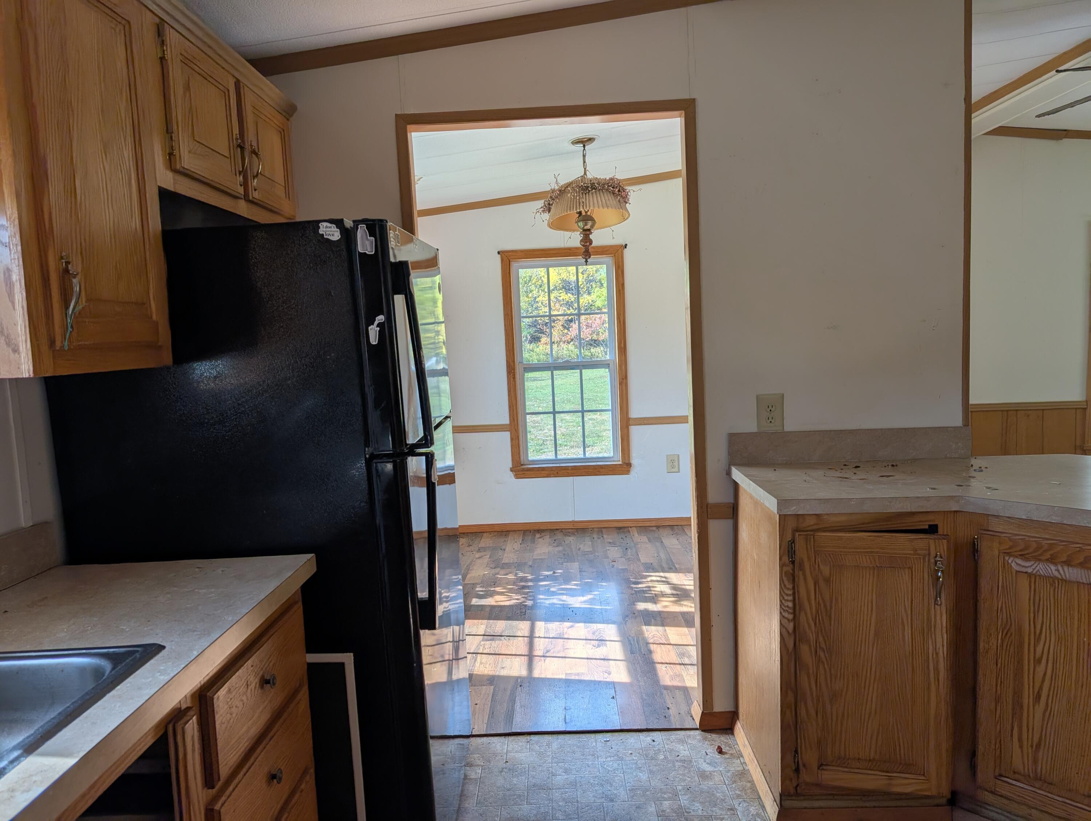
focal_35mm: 24
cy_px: 410
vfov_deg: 56.9
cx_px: 546
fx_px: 757
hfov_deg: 71.5
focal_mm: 6.9
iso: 22
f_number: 1.68
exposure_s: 1/951
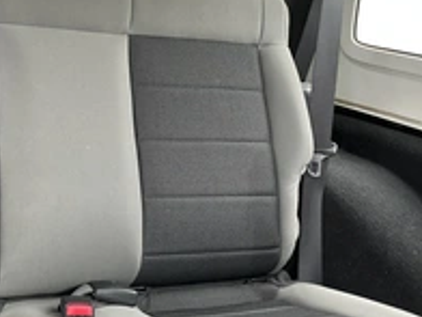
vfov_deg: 25.4
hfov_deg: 32.6
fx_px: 695
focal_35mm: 57
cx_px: 67
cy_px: 86
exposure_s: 1/60
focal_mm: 3
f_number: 1.8
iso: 125
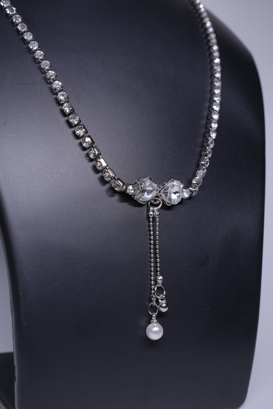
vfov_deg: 38.2
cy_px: 204
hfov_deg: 26.0
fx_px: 591
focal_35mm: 52
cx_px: 136
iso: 800
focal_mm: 35
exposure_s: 1/160
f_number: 8
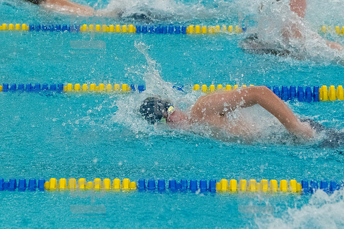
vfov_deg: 6.8
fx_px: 1929
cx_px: 172
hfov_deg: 10.2
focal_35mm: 202
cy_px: 114
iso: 10000
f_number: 5
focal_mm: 135
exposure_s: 1/1250
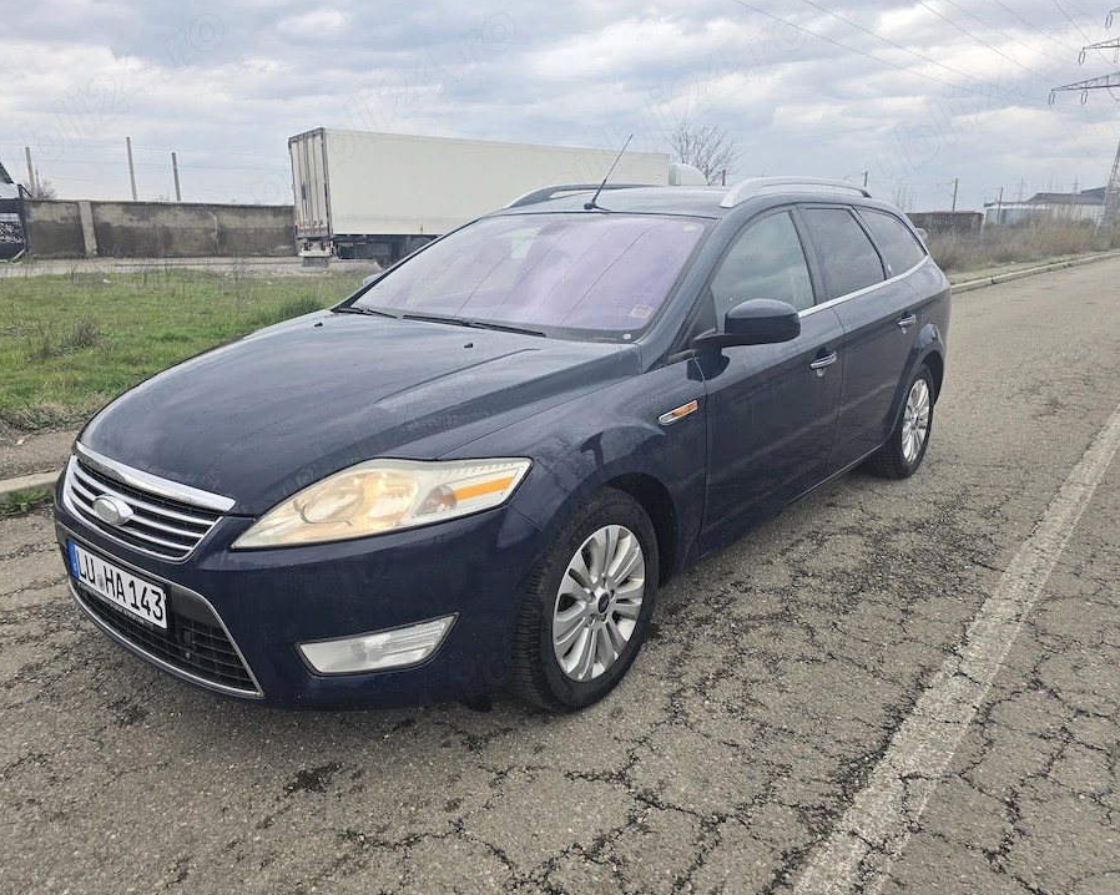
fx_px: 829
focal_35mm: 25
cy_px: 452
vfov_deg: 56.8
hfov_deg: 68.1
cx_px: 528
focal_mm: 6.3
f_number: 1.7
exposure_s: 1/180
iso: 20
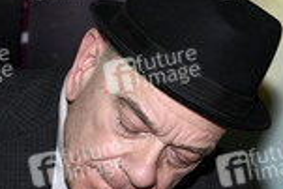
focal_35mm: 197
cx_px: 102
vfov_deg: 6.9
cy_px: 211
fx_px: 1550
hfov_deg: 10.4
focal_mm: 66
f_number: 5.6
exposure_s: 1/250
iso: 3200
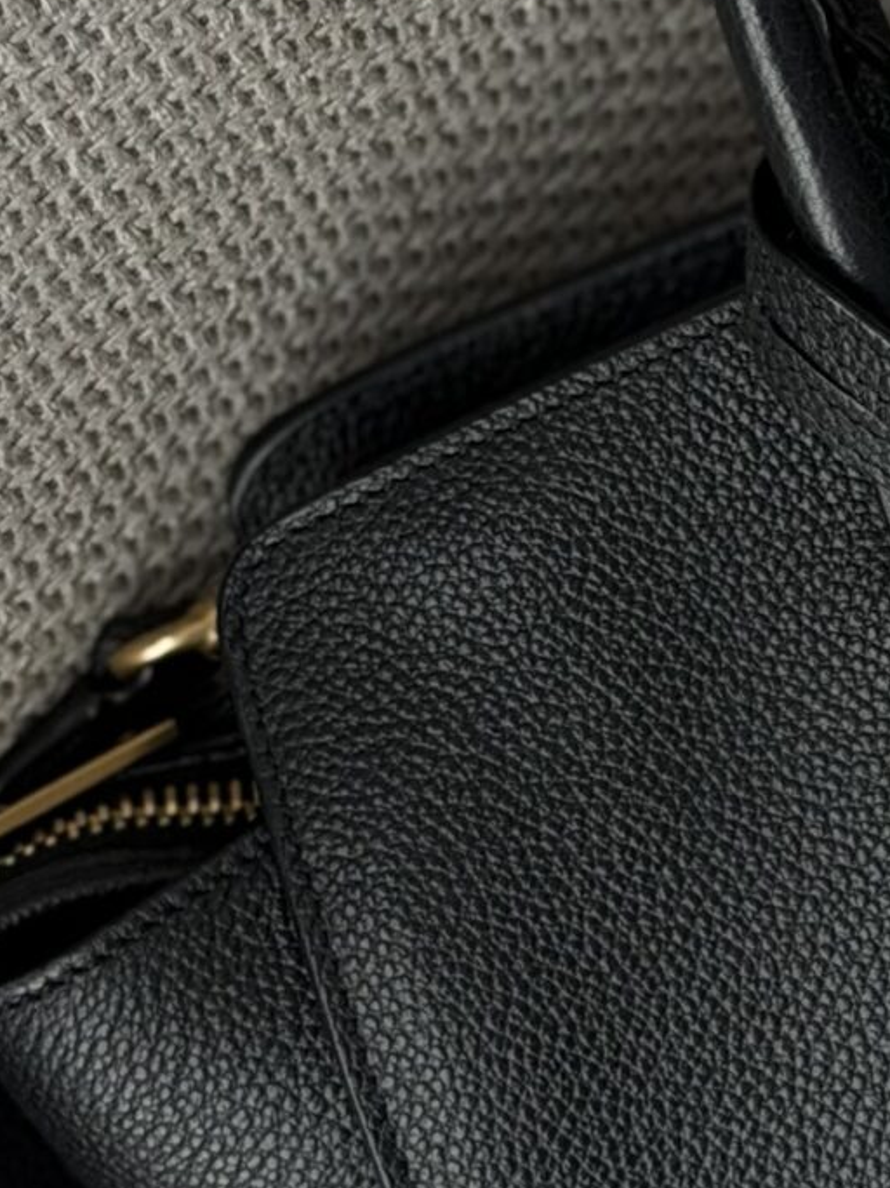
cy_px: 614
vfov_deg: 11.0
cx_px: 1439
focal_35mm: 180
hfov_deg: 8.0
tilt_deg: -67.8
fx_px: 6172
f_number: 1.78
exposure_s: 1/60
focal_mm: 6.76
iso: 100
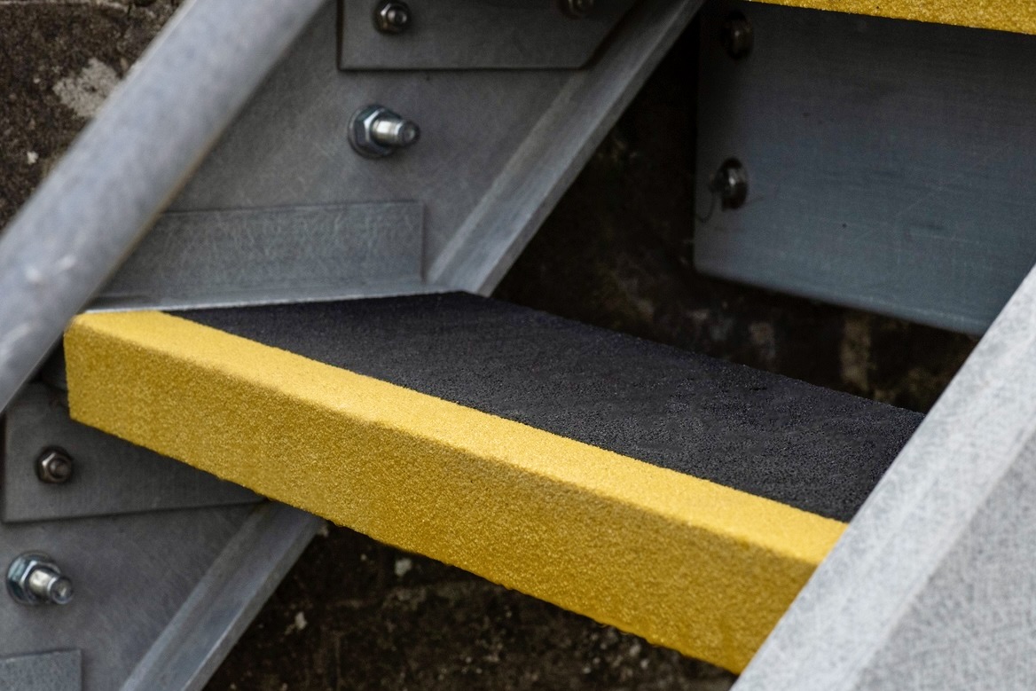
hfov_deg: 19.5
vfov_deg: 13.0
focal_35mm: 105
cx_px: 518
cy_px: 346
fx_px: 3022
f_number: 11
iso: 800
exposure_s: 1/640
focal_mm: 105
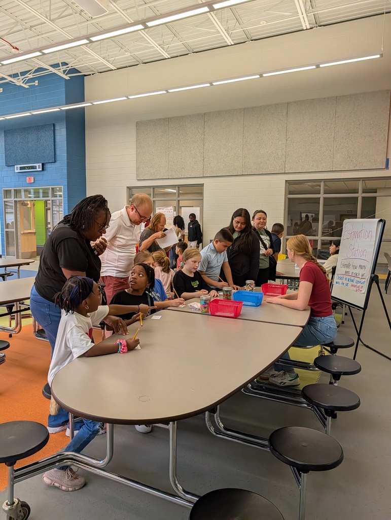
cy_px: 260
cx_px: 196
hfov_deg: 56.9
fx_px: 361
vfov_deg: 71.5
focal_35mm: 24
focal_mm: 6.9
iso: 277
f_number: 1.68
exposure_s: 1/974
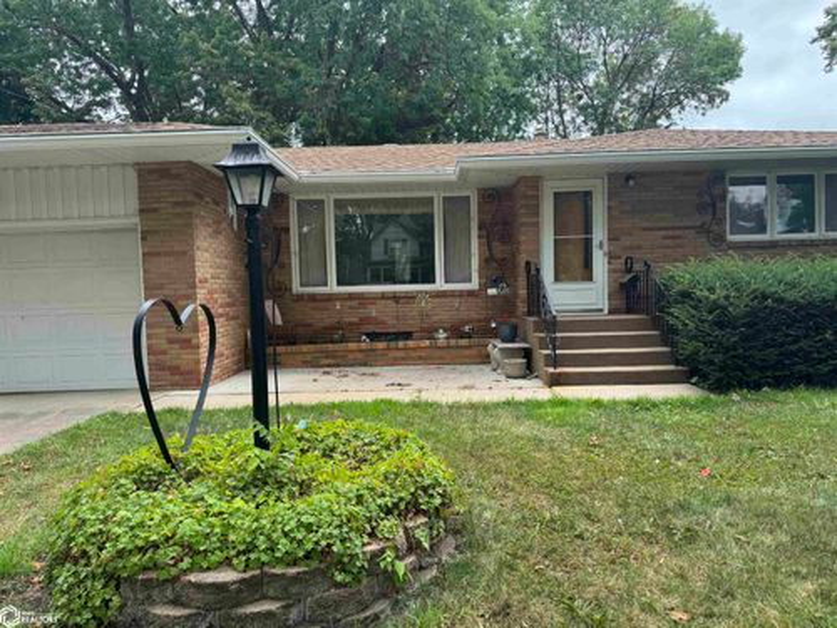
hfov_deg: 71.6
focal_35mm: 24
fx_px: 580
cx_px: 418
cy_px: 314
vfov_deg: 56.8
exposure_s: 1/1261
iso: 80
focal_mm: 6.76
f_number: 1.78
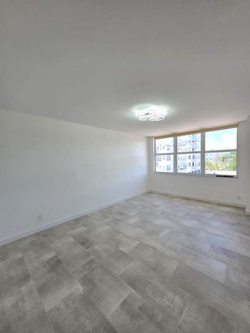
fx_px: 125
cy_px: 166
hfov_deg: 89.9
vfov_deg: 106.2
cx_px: 125
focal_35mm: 13
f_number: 2.2
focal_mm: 1.7
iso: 25
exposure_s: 1/132
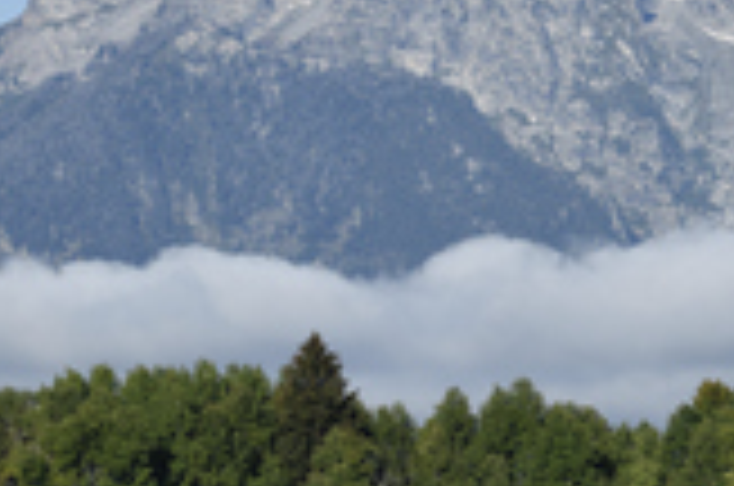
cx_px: 775
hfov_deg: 3.7
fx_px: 11212
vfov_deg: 2.5
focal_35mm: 551
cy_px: 191
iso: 80
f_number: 11
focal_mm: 160
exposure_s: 1/160
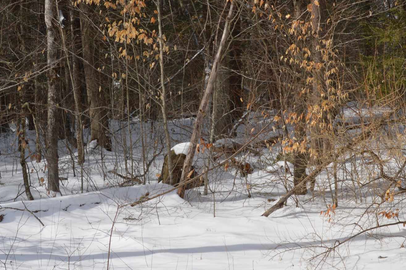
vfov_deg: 15.0
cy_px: 113
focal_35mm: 91
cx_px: 242
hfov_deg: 22.4
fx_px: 1025
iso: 100
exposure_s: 1/200
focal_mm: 26
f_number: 13
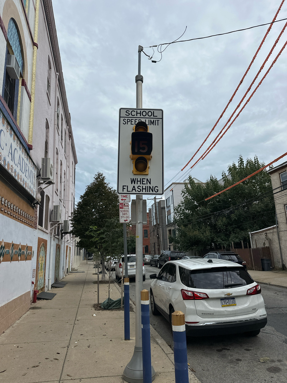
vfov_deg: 71.6
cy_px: 192
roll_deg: +2.8
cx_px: 144
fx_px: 265
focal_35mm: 24
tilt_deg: +14.5
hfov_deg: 56.8
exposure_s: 1/13699
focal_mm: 6.86
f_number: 1.78
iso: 80
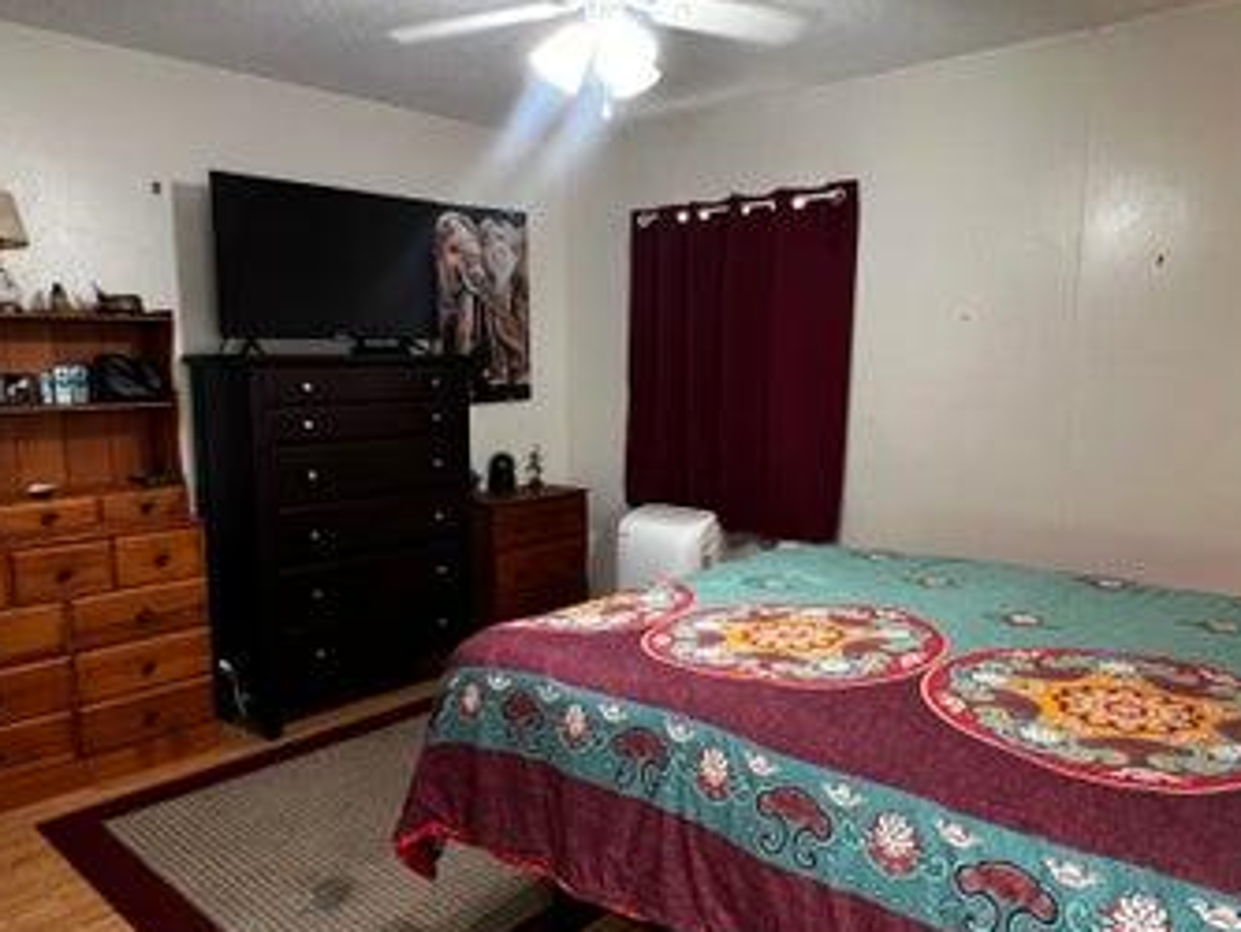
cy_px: 500
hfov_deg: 69.3
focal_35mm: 25
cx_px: 578
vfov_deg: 54.9
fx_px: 897
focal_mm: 1.57
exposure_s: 1/60
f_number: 1.8
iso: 500
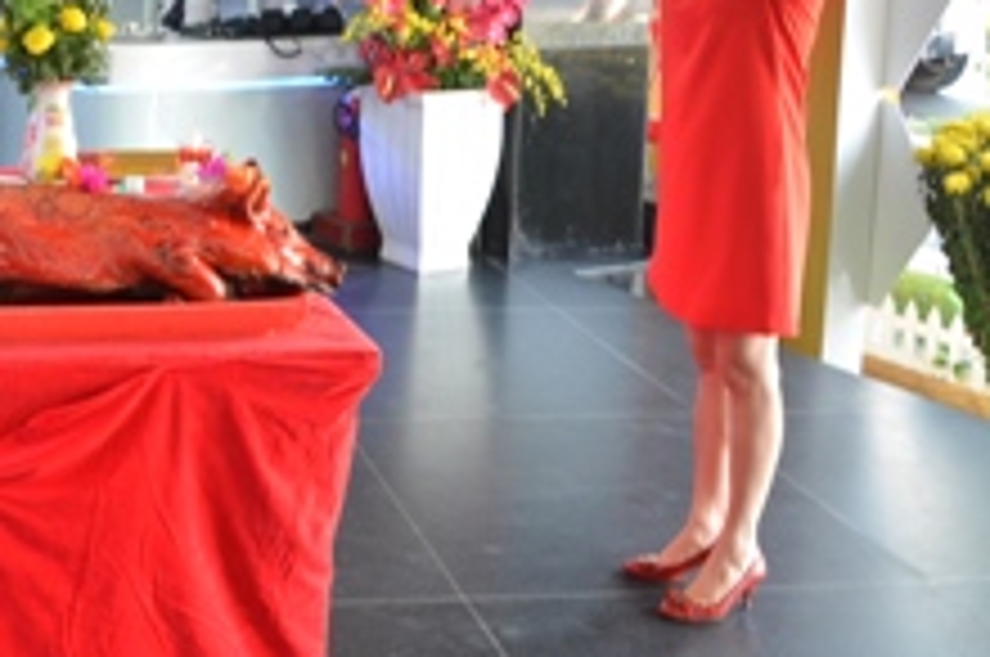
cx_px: 72
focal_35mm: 55
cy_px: 25
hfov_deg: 34.0
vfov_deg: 23.7
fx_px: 1510
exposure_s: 1/10
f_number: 3.5
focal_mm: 18
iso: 200
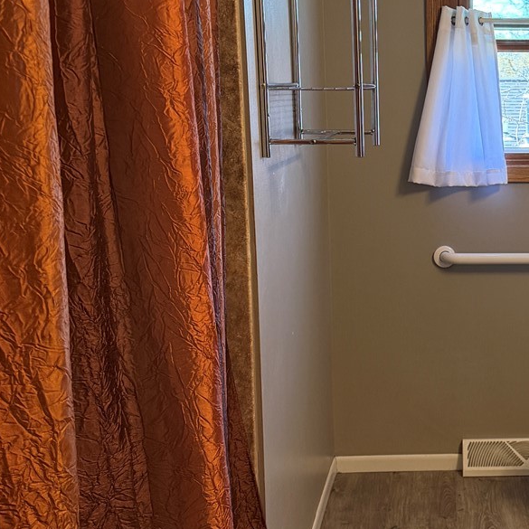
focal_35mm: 58
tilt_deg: -8.4
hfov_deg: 28.2
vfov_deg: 29.5
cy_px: 237
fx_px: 1003
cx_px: 494
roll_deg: -0.5
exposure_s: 1/120
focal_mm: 6.76
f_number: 1.78
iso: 320
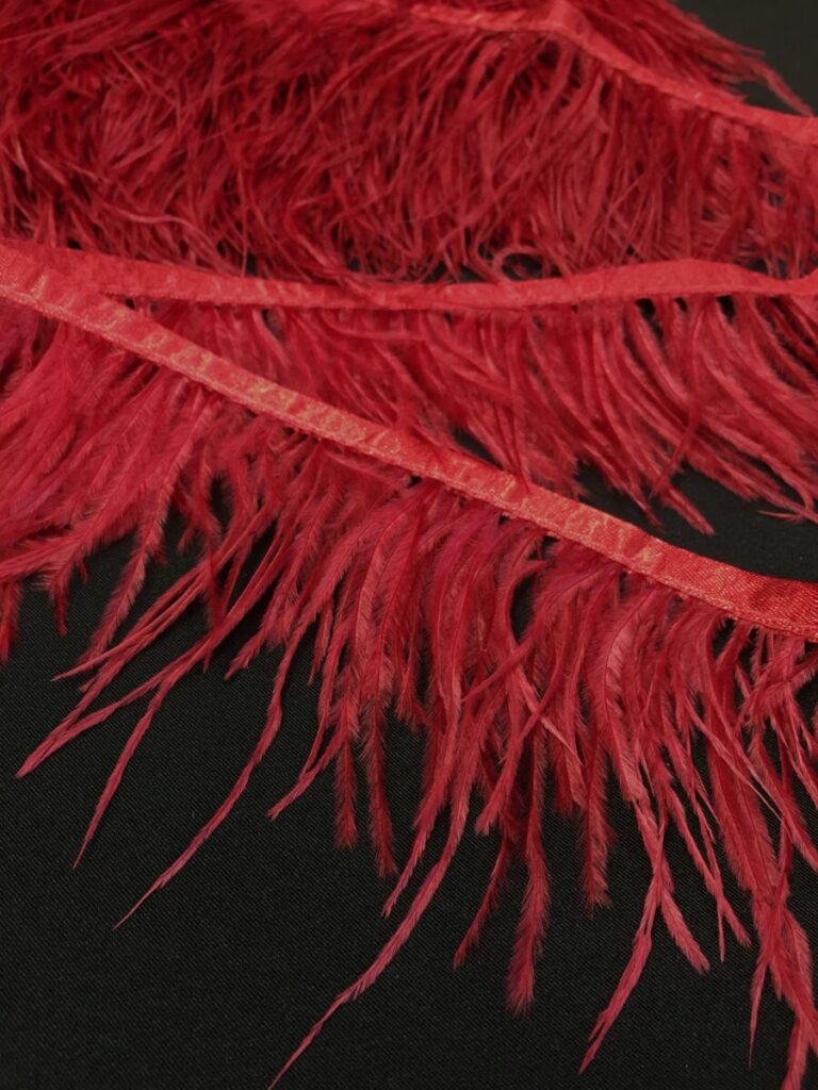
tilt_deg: -51.0
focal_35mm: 29
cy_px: 545
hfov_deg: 48.2
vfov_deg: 61.7
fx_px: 914
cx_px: 409
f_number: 2.2
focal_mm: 4.15
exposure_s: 1/33
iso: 125
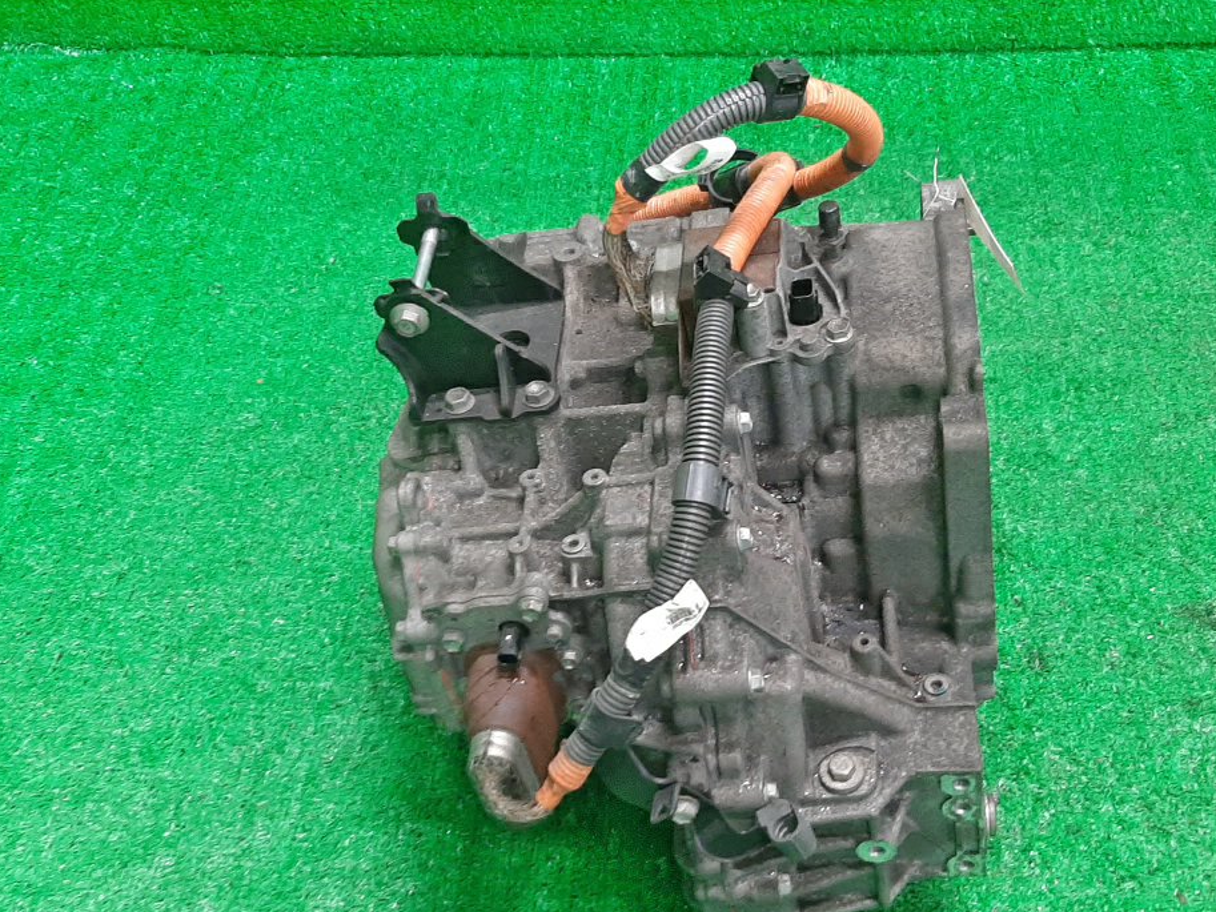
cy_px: 527
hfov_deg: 45.8
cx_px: 634
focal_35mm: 41
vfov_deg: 35.1
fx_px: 1440
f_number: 1.7
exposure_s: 1/50
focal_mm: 3.93
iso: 230
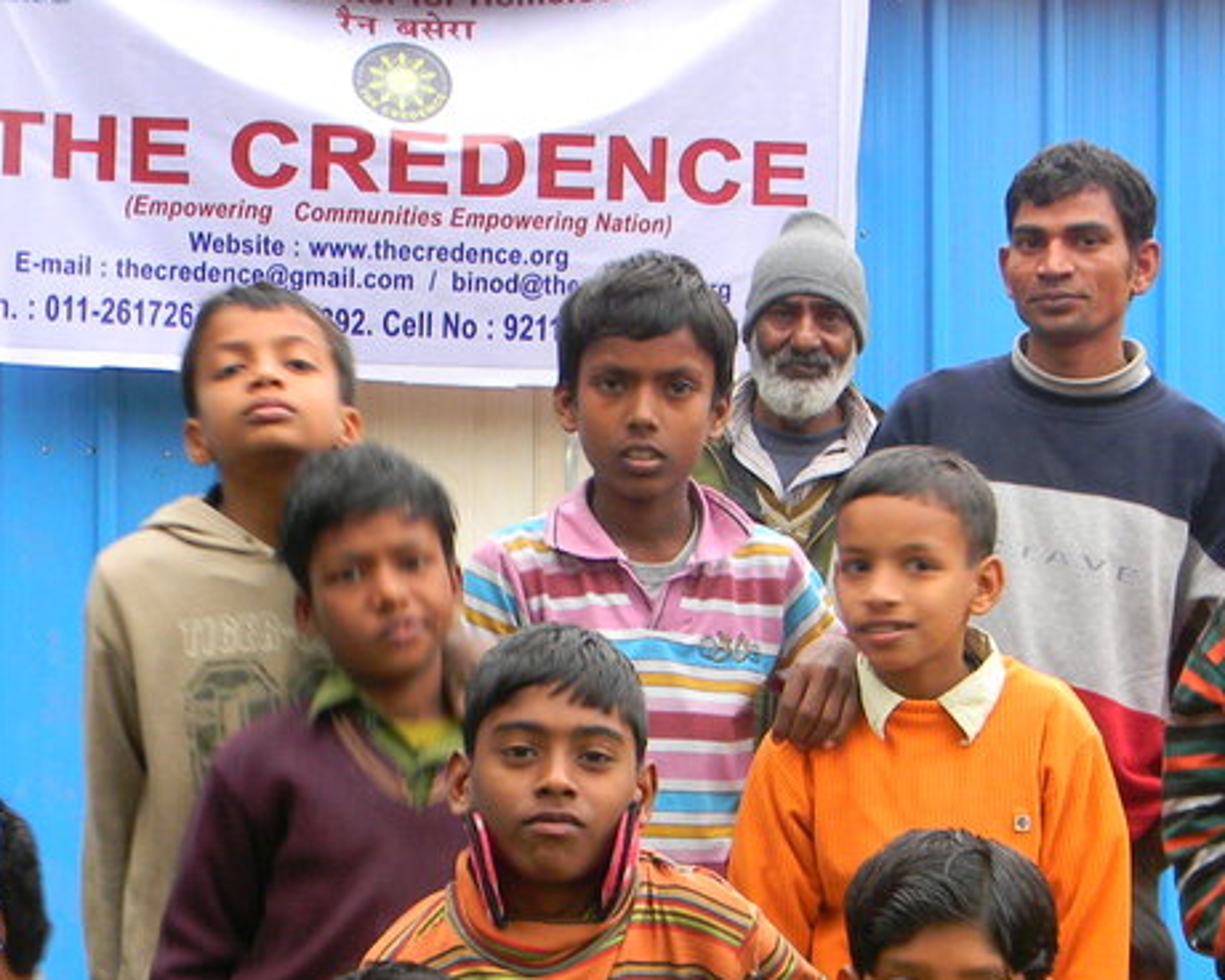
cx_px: 628
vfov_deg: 17.2
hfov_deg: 21.5
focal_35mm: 89
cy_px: 735
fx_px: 3227
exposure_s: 1/30
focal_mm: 7.3
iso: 138
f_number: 3.8
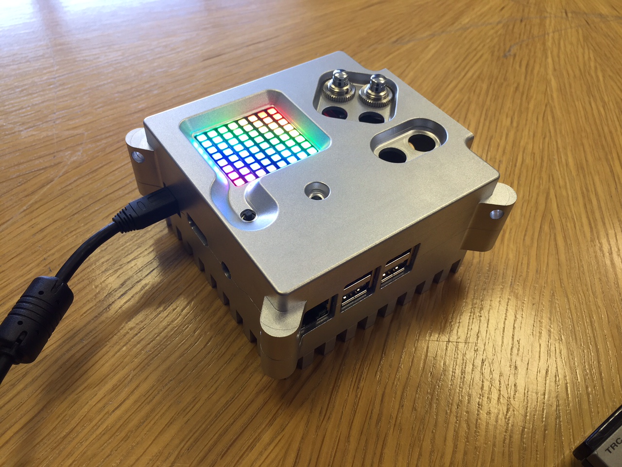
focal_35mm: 29
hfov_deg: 61.7
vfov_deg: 48.2
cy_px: 234
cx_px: 311
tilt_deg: -48.7
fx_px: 521
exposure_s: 1/40
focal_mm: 4.15
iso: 32
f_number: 2.2
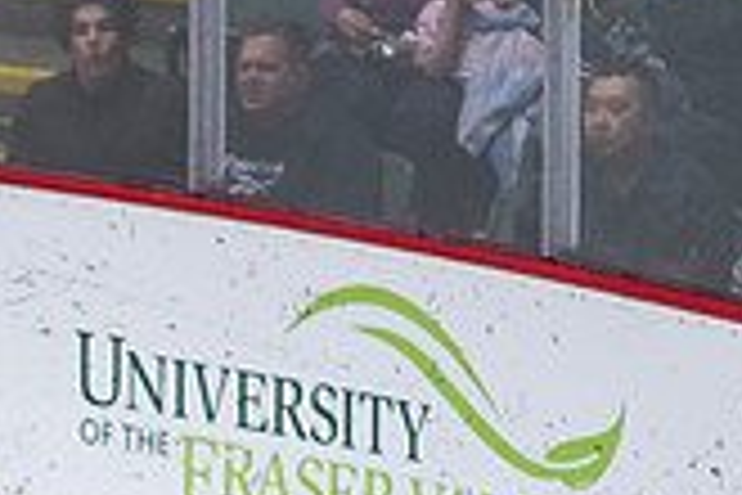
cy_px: 738
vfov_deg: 1.8
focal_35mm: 765
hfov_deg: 2.7
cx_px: -281
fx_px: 15766
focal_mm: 200
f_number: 2.8
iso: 1250
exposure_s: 1/1250
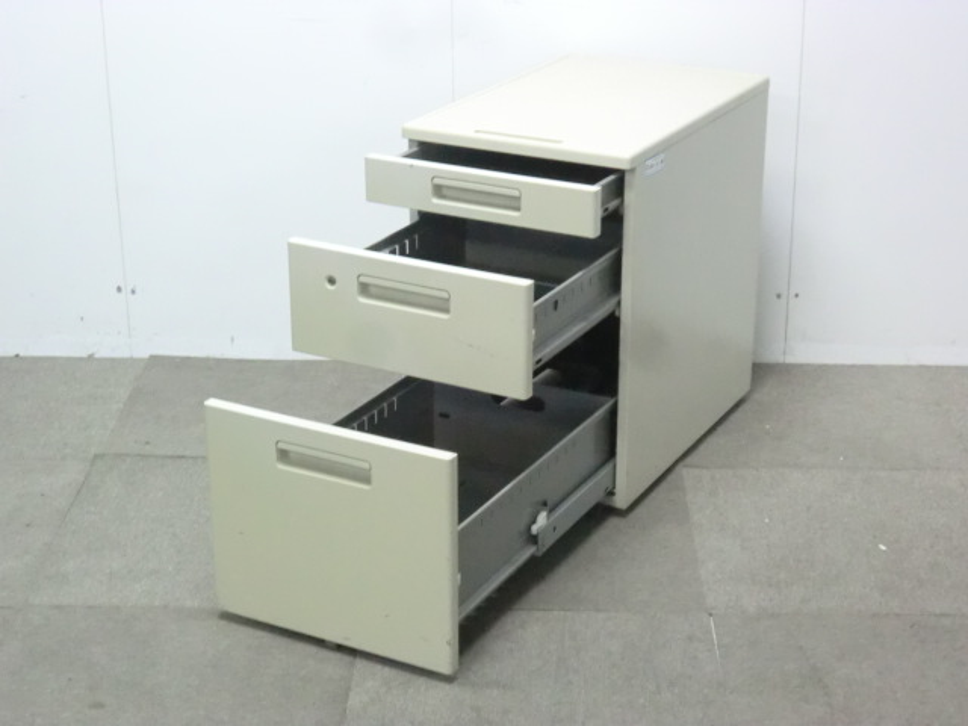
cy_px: 363
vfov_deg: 22.6
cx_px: 484
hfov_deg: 29.8
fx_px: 1818
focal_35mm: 65
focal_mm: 11.7
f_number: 5.3
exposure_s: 1/20
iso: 800
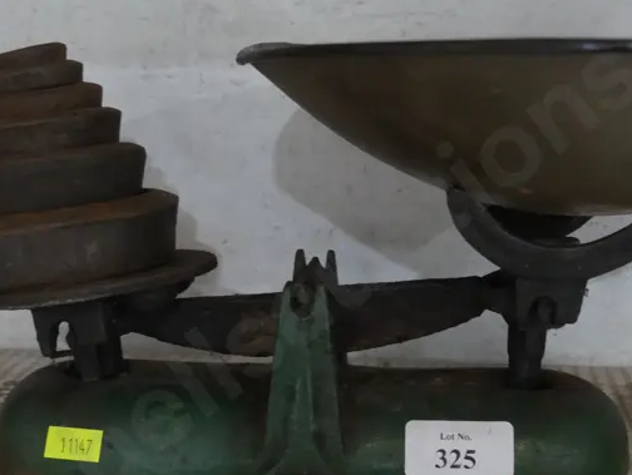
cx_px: 360
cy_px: 268
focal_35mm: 65
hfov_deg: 29.8
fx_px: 1188
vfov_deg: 22.6
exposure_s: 1/60
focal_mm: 16
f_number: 3.6
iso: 2500
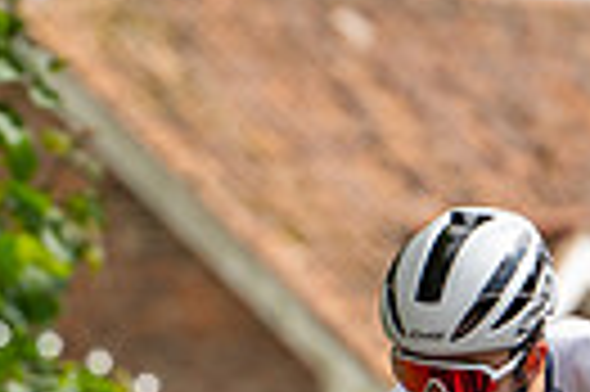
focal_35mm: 724
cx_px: 644
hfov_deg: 2.8
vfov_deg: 1.9
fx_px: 11851
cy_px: 511
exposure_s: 1/640
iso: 100
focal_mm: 163
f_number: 4
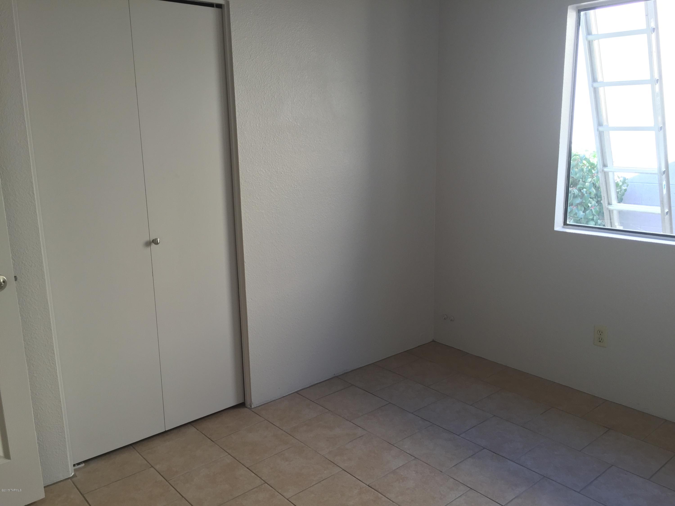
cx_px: 338
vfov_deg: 48.2
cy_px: 253
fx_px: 565
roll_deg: +0.5
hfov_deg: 61.7
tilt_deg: -11.3
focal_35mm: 29
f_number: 2.2
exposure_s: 1/40
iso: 32
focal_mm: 4.15
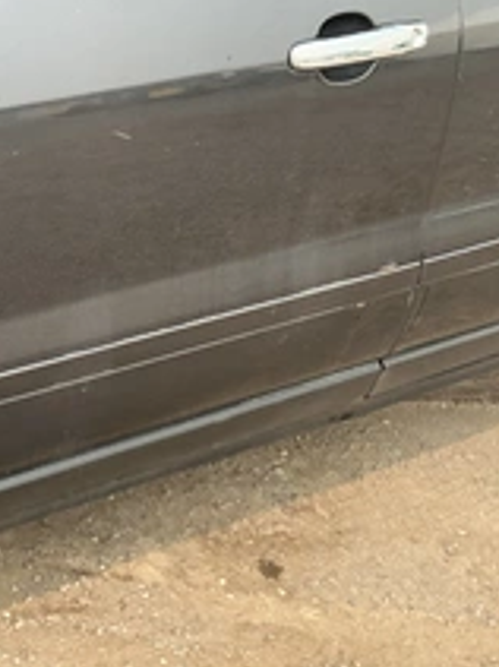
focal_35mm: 53
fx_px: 1020
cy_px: 259
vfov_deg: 36.0
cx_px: 22
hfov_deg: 26.3
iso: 25
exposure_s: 1/403
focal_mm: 3
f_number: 1.8
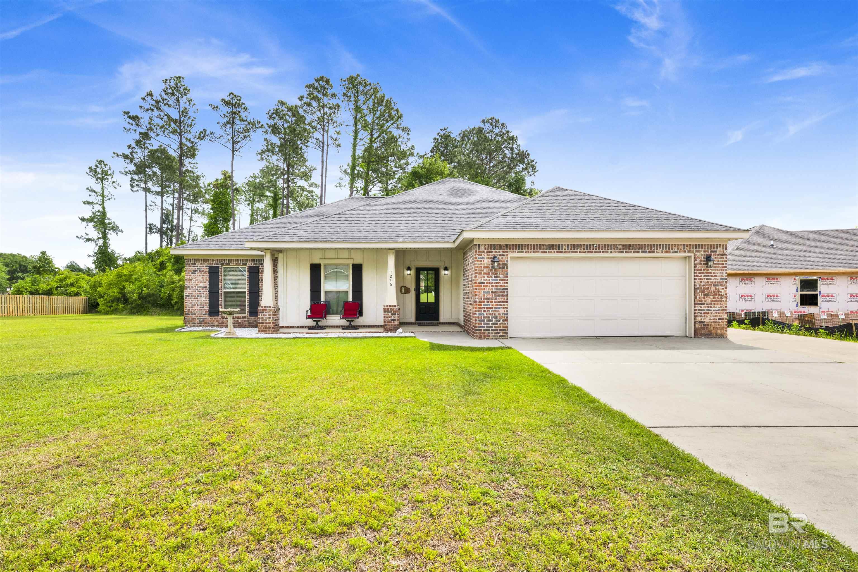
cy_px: 286
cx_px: 429
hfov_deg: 95.0
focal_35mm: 16
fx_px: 393
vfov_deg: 72.1
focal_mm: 16.5
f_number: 18
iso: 400
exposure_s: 1/160
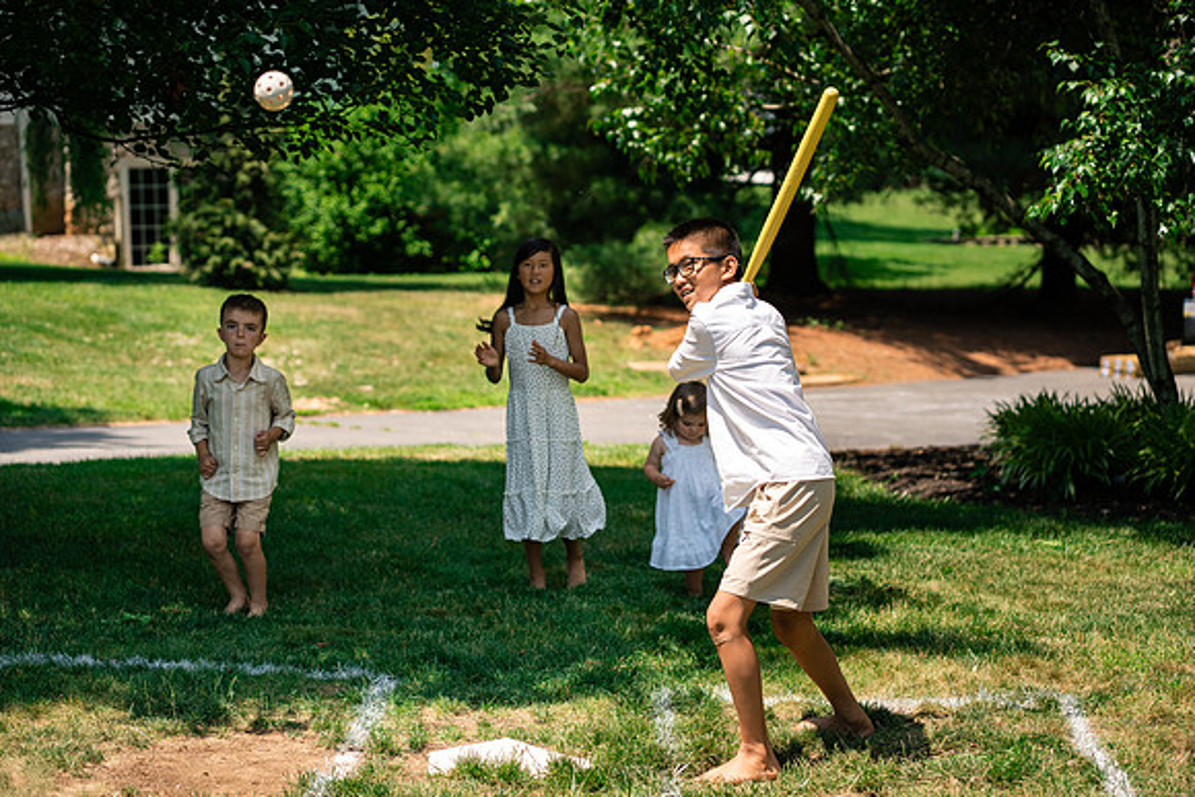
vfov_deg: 16.1
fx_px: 2822
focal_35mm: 85
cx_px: 598
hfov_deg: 23.9
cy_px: 398
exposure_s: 1/3200
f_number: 3.5
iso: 320
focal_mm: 85
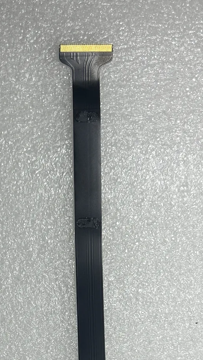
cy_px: 309
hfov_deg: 18.1
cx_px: 34
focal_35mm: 66
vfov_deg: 30.8
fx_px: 632
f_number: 1.5
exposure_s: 1/769
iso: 50
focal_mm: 5.7
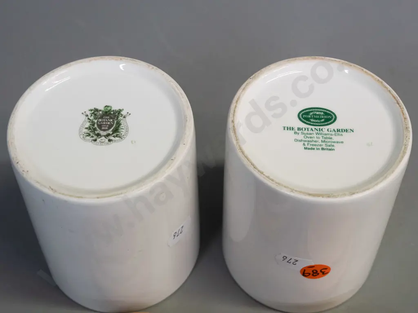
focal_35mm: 52
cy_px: 156
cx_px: 209
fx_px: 628
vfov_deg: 28.0
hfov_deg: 36.8
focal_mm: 26
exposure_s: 1/250
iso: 3200
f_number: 5.6
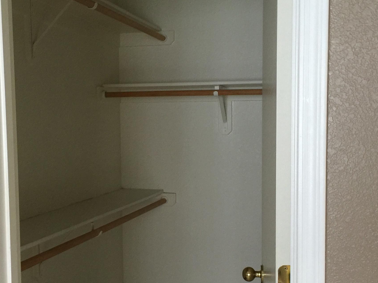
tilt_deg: -7.5
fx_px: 557
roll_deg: -0.6
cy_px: 178
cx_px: 178
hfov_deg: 37.5
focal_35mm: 51
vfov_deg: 28.4
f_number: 2.2
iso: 100
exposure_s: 1/10
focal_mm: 4.15
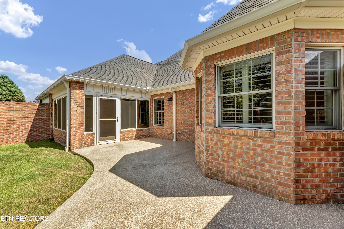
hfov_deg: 100.4
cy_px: 114
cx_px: 172
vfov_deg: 77.3
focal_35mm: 15
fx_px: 143
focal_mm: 10
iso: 100
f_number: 8
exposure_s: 1/125
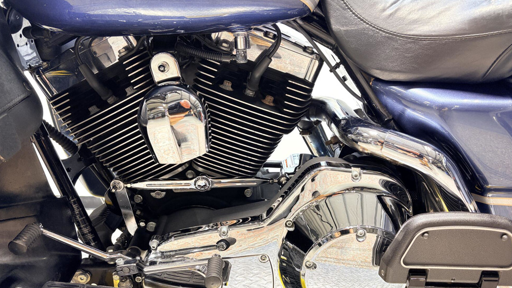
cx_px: 261
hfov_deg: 66.1
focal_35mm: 29
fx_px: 394
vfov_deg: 39.7
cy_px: 192
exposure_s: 1/60
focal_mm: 5.96
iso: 100
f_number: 1.6
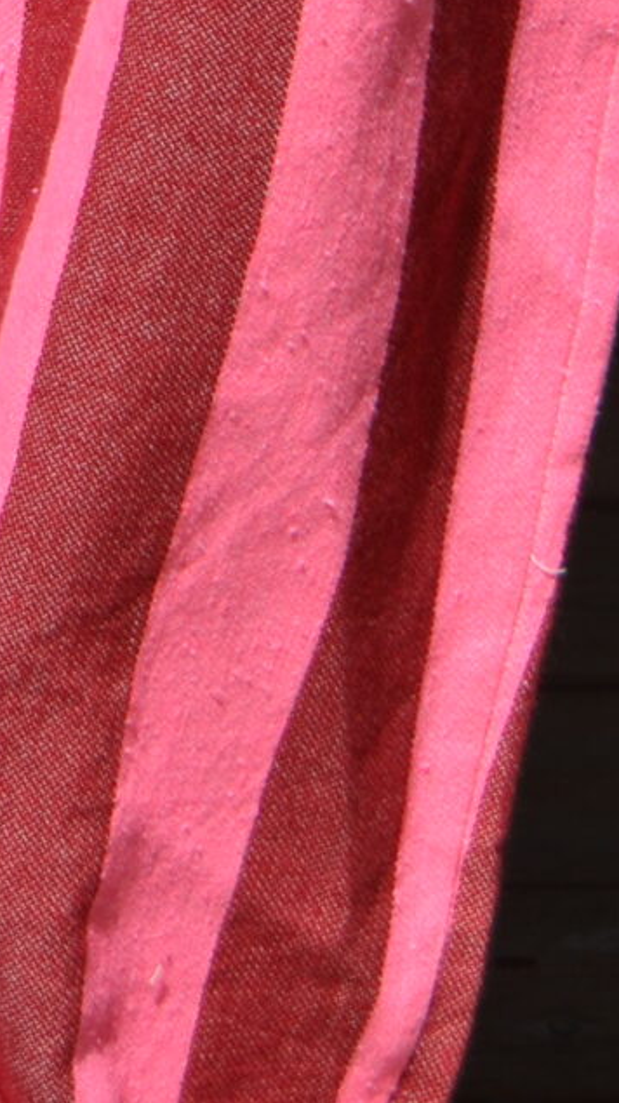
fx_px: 10201
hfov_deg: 3.5
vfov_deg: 6.1
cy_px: -637
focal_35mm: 349
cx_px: -396
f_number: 9
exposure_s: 1/320
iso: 100
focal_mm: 55
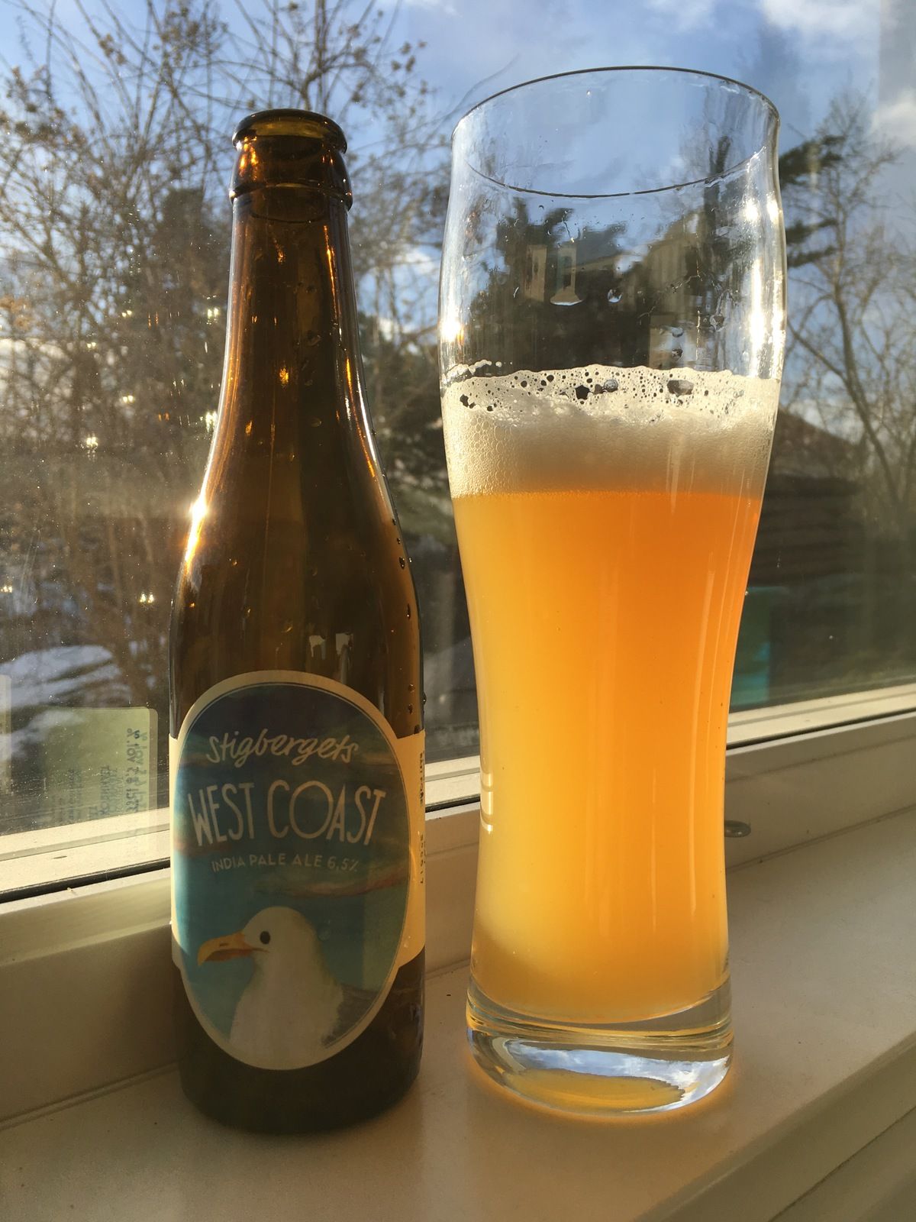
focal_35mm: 29
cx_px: 458
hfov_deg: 48.2
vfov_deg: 61.7
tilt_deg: -2.5
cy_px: 611
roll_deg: +0.0
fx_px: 1023
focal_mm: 4.15
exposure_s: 1/777
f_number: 2.2
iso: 25
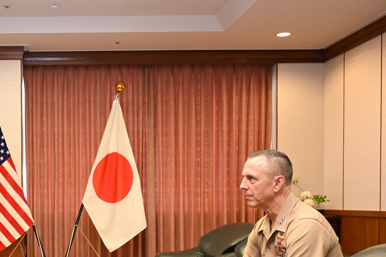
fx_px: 664
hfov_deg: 31.0
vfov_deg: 21.5
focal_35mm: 62
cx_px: 40
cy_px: 222
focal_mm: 34
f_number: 5.6
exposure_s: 1/160
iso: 3200
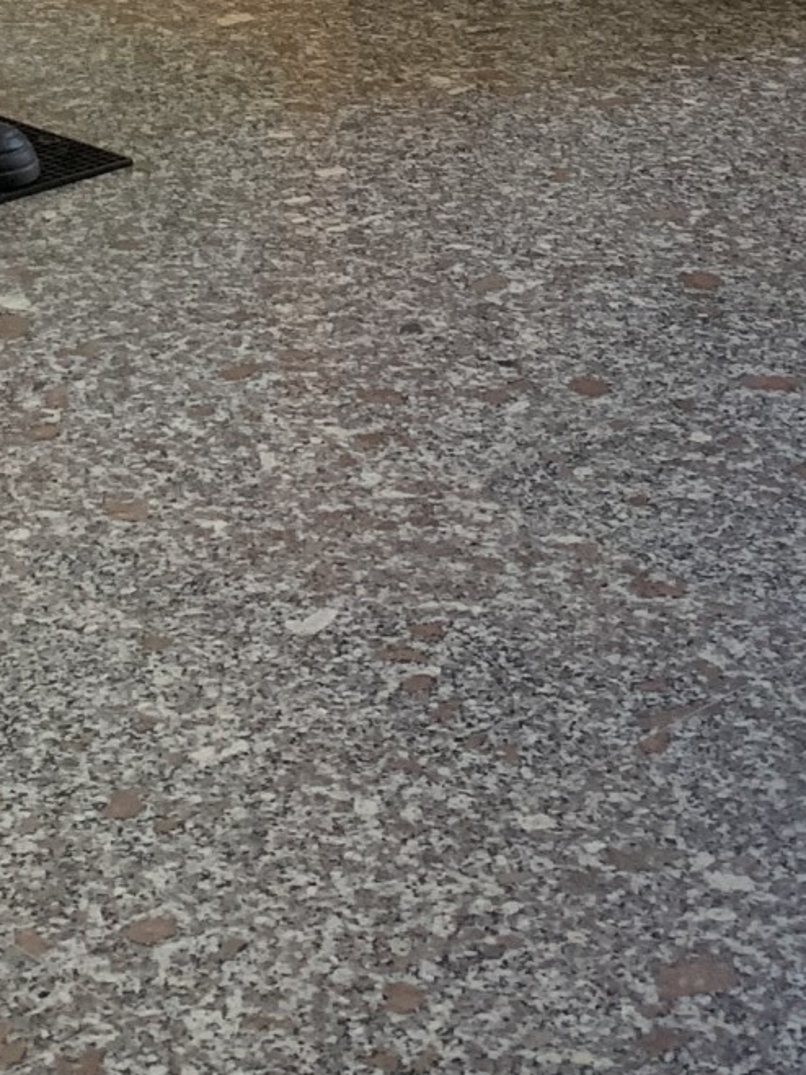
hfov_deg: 14.5
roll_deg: -1.0
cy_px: -626
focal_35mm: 101
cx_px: 54
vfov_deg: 17.2
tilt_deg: -0.9
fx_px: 3137
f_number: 1.8
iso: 100
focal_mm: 4.25
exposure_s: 1/60
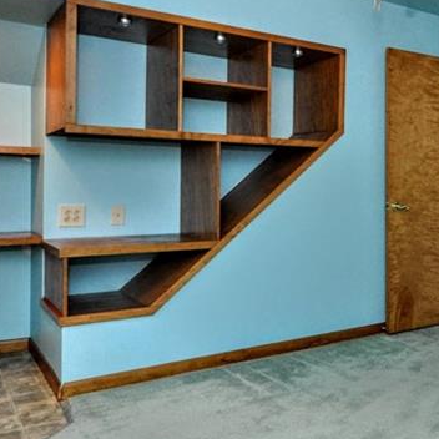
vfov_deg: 44.7
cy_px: 176
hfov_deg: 41.6
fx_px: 531
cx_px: 390
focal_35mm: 37
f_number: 4
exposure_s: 1/60
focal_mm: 10
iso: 800
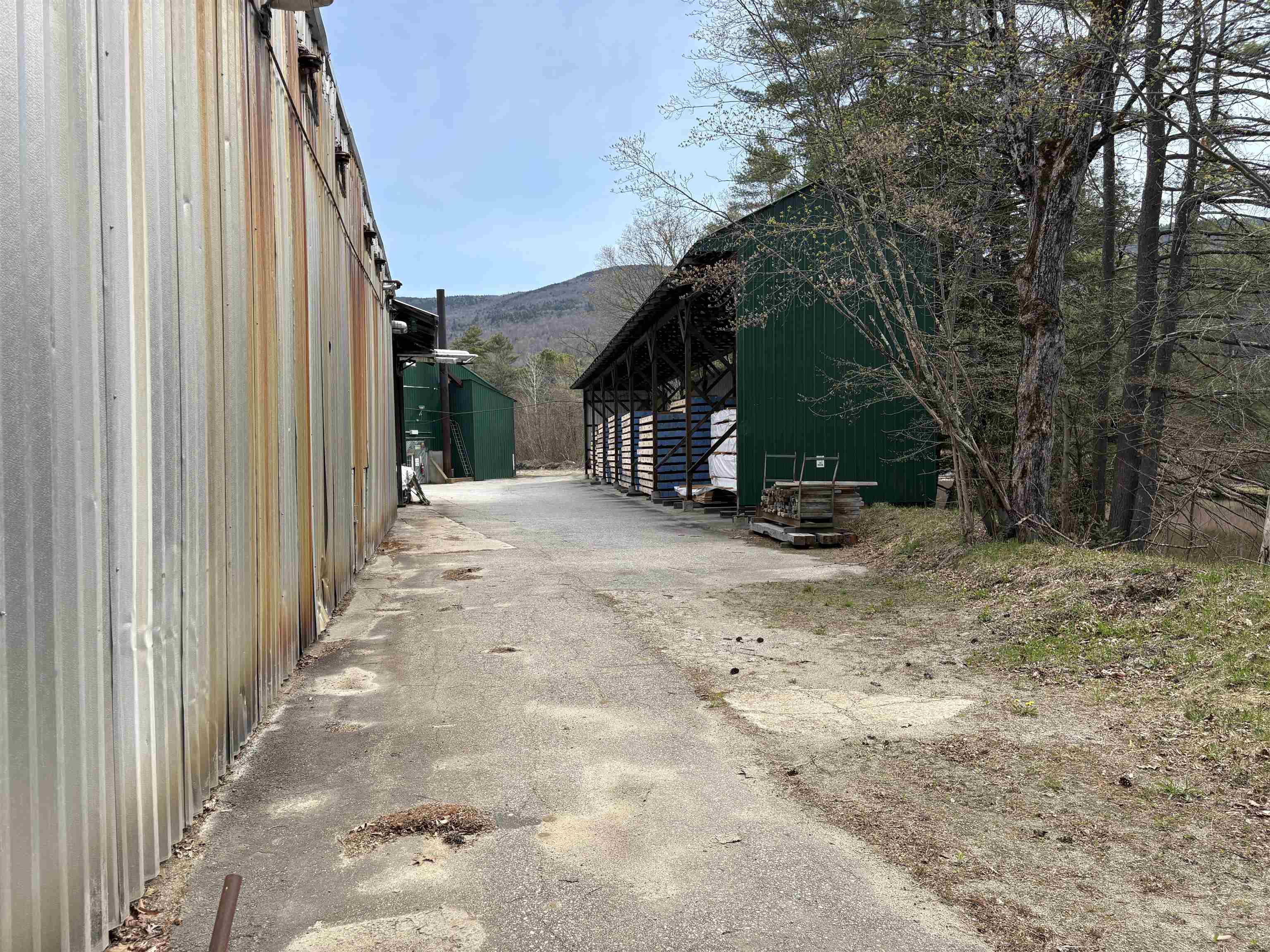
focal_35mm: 26
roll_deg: +1.1
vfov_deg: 53.1
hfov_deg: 67.3
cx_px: 635
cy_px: 476
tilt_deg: -1.5
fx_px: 954
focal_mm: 5.96
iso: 50
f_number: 1.6
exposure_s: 1/1799
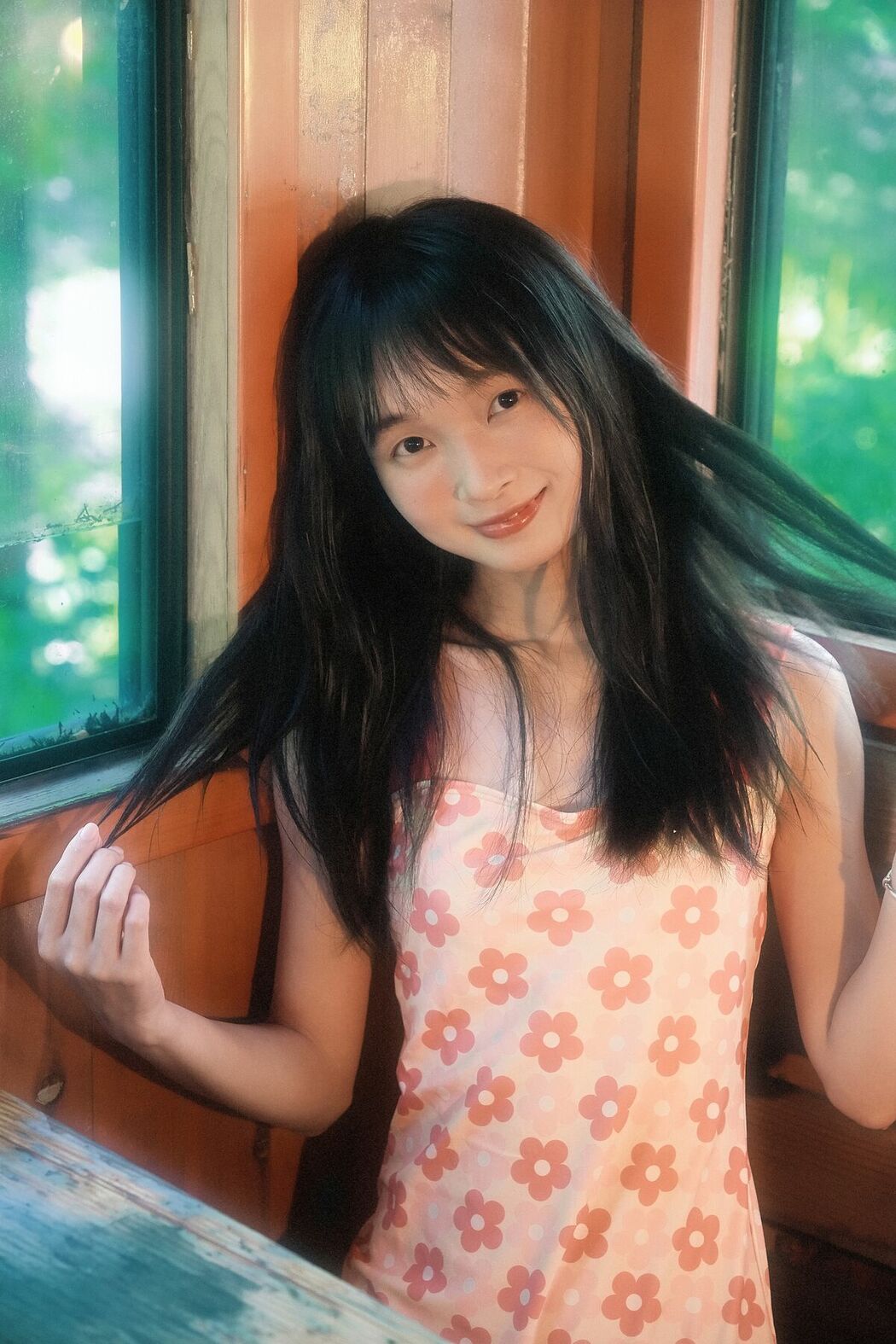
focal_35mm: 73
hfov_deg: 18.7
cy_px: 672
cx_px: 448
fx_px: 2725
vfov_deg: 27.7
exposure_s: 1/60
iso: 500
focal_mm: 48.5
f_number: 2.8
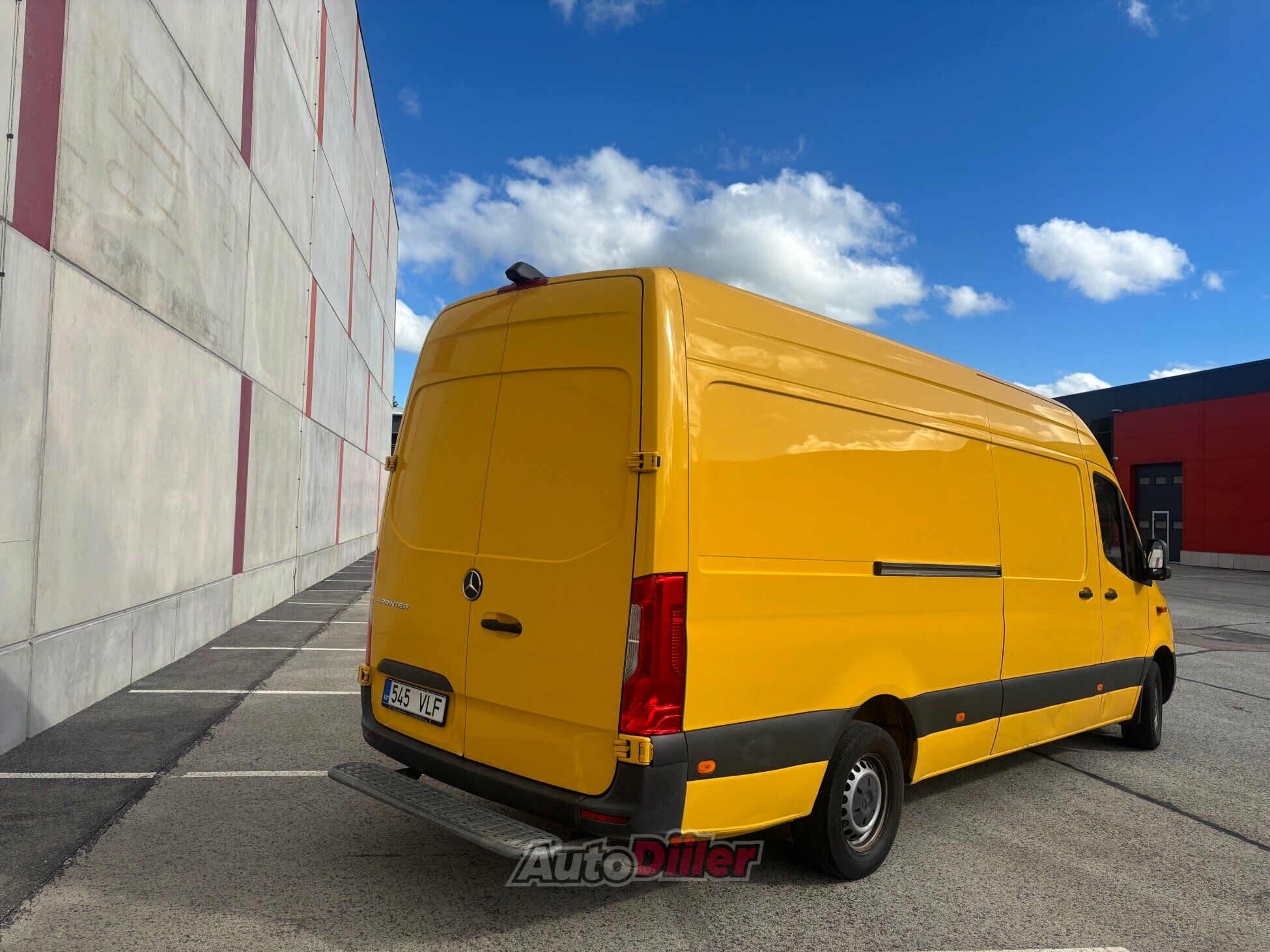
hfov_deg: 67.3
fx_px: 954
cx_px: 635
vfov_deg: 53.1
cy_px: 476
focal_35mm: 26
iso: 50
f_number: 1.6
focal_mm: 5.96
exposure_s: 1/3650
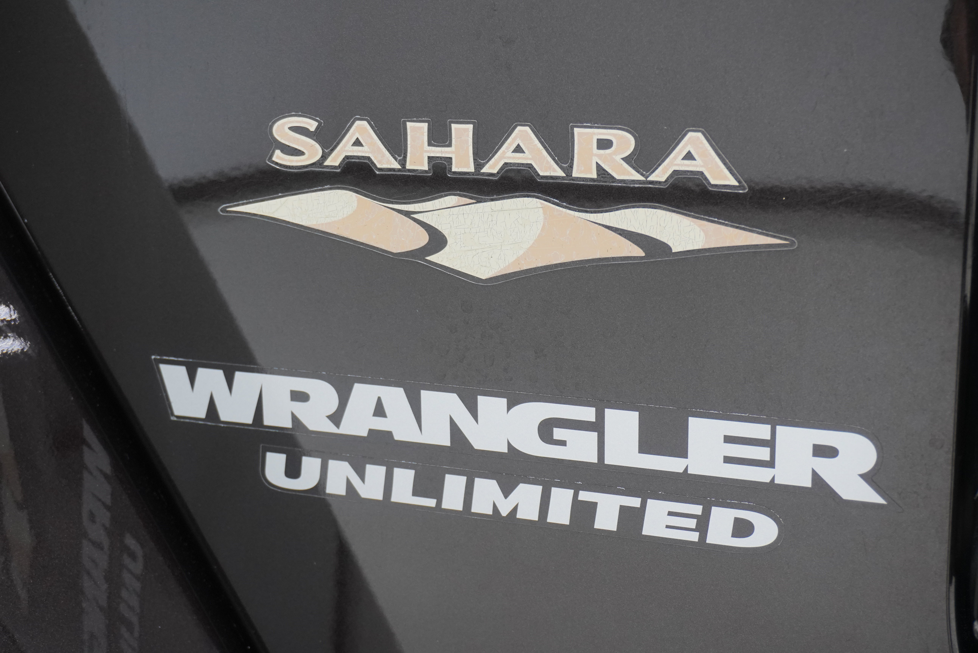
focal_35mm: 54
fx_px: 1467
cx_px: 489
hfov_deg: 36.9
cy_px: 326
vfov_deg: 25.1
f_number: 5.6
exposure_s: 1/160
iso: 1000
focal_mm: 36
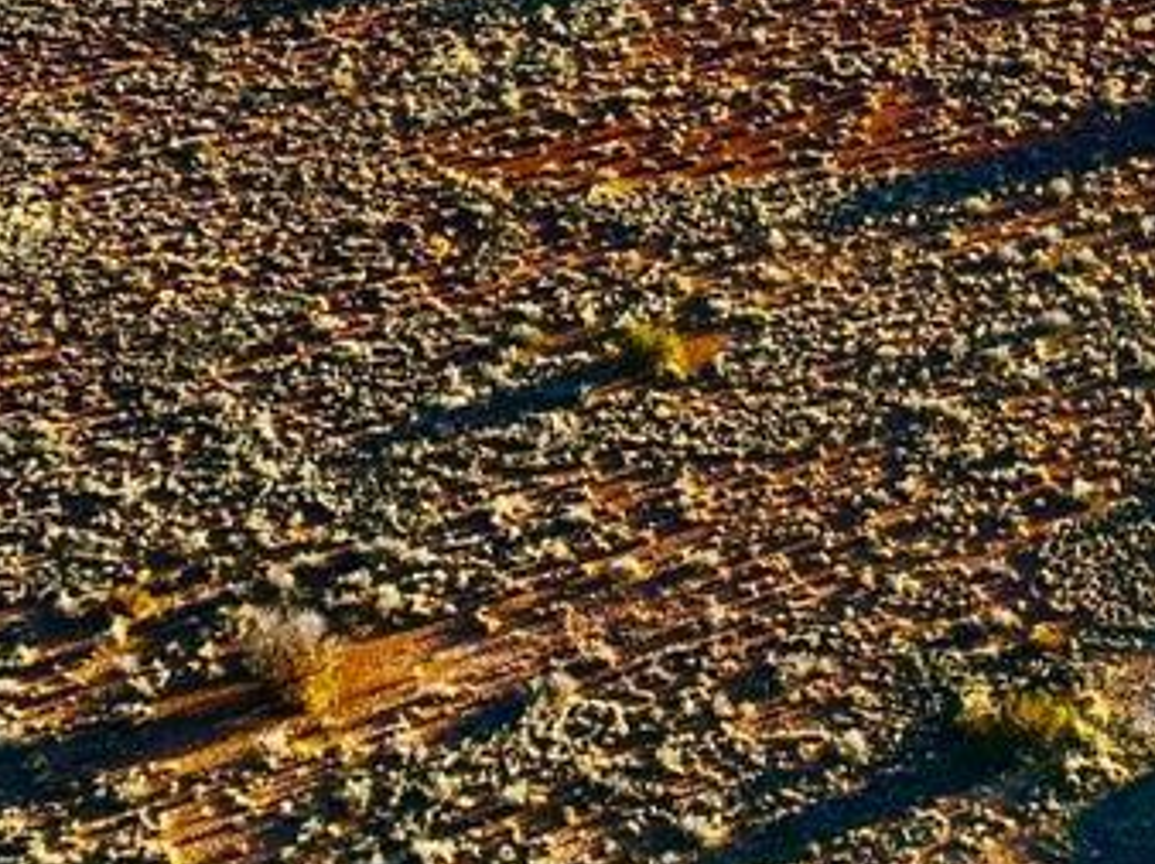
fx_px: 3234
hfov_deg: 19.1
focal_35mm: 97
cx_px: 1372
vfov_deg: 14.1
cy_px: -485
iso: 100
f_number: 2.8
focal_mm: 12.3
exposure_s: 1/1600
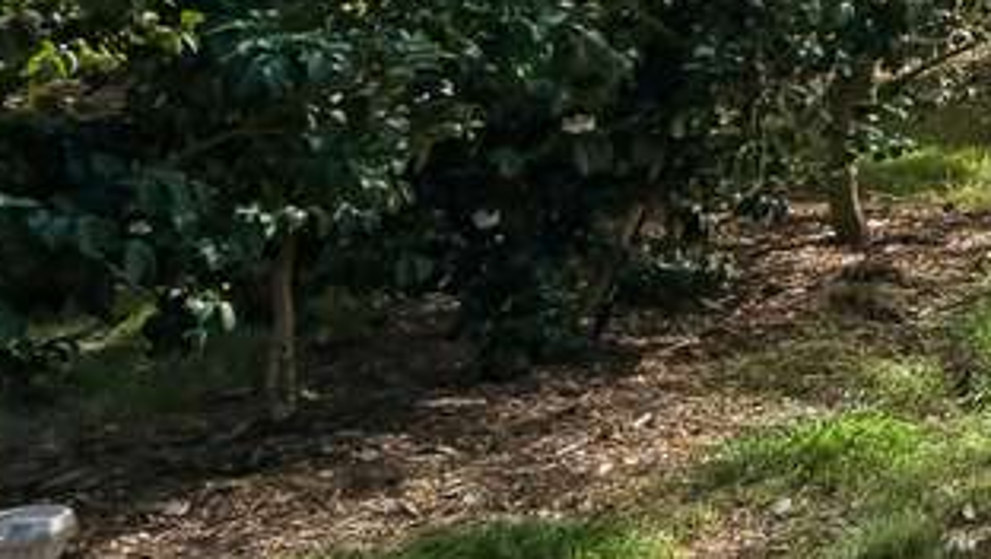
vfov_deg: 10.6
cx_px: 2875
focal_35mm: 103
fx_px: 2708
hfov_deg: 11.9
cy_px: -629
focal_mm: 16
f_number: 8
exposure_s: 1/640
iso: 500
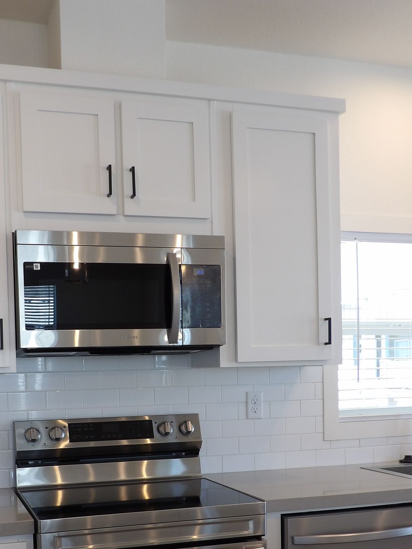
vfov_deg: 44.5
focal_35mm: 41
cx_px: 133
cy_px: 401
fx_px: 651
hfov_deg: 34.8
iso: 100
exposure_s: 1/48
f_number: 3
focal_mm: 5
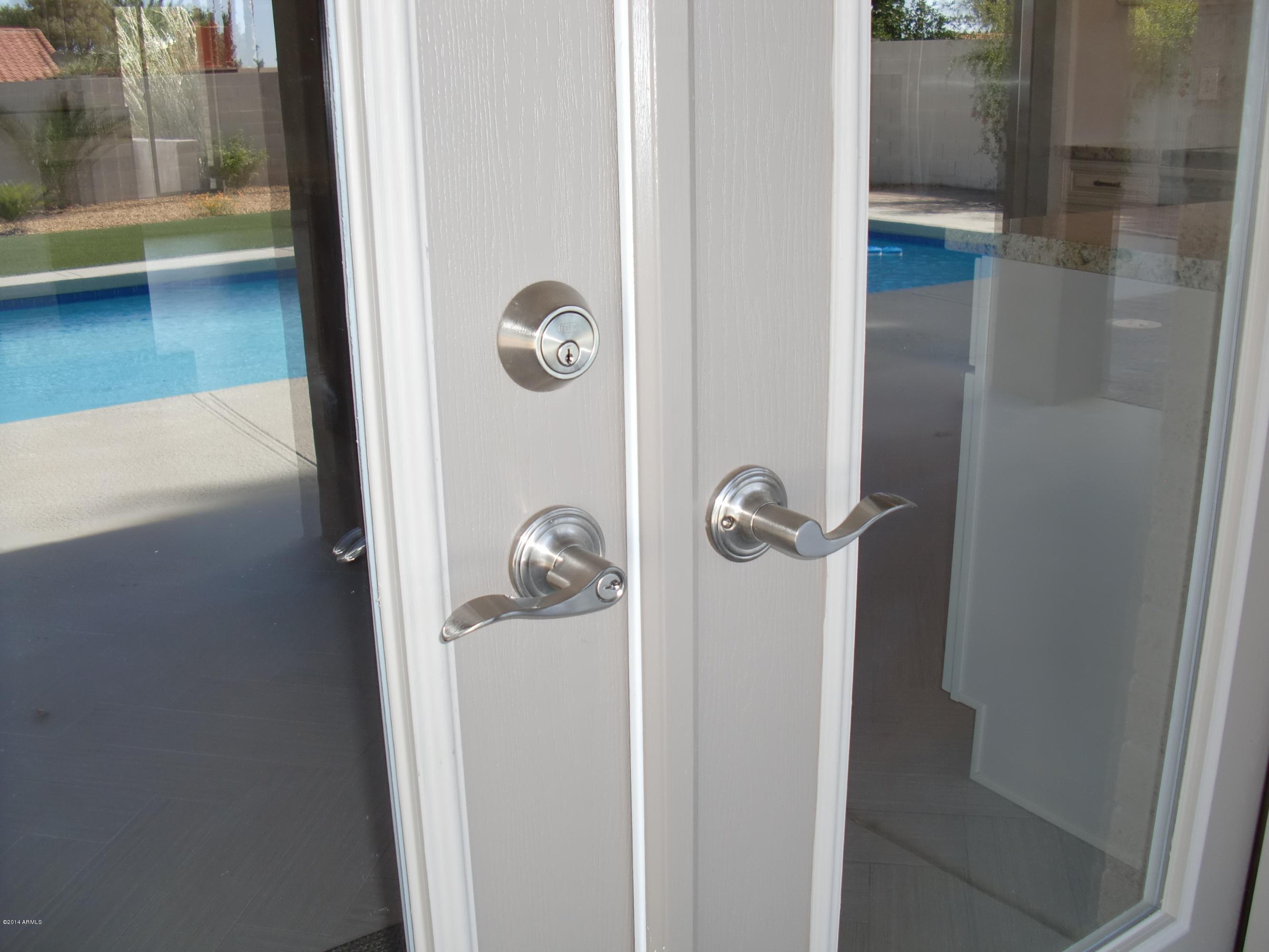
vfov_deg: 39.7
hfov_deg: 51.4
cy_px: 476
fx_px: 1320
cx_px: 634
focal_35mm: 36
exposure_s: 1/125
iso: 64
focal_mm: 6.3
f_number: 2.8
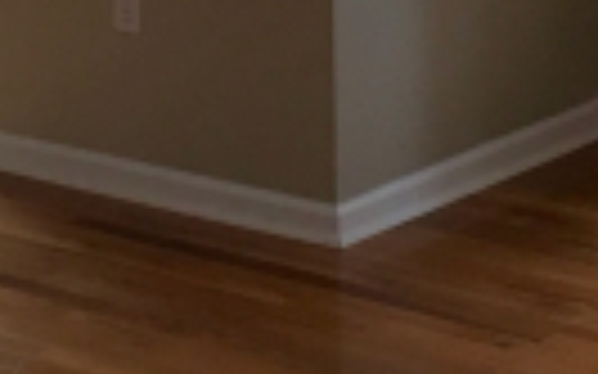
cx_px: 151
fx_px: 2509
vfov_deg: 8.1
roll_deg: +1.6
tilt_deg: -2.6
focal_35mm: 154
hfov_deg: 13.5
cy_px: -369
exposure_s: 1/15
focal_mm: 4.15
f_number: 2.2
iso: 40
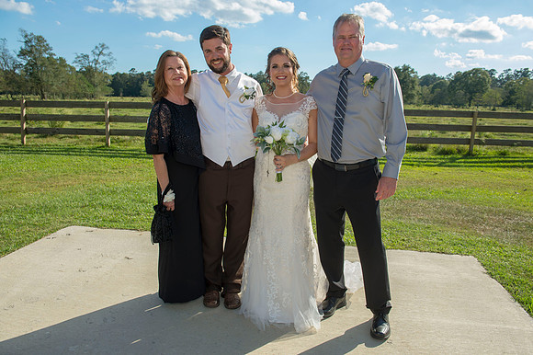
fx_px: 400
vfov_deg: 47.9
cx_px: 266
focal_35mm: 27
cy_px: 178
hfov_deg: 67.4
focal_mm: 27
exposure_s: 1/500
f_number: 6.3
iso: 200
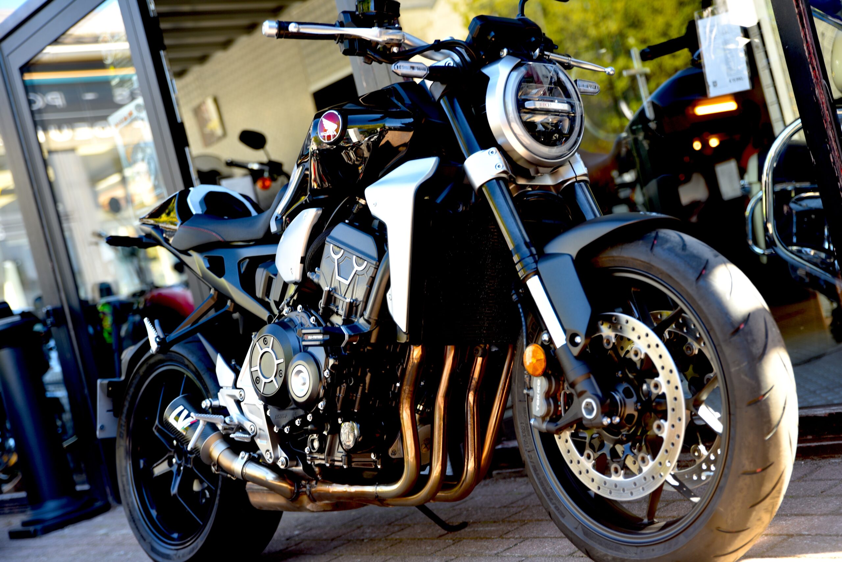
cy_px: 281
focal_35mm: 56
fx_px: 1310
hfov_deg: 35.6
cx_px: 421
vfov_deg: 24.2
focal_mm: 56
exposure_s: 1/60
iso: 100
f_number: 2.8
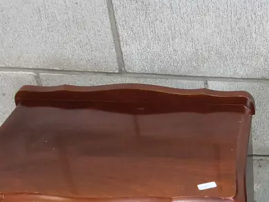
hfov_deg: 25.7
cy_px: 239
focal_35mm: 71
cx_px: 282
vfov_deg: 19.6
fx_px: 552
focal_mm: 2.87
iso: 200
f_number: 2
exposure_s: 1/100
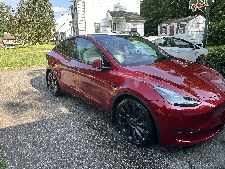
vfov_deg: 54.9
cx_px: 113
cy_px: 84
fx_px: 162
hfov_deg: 69.4
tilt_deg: -16.7
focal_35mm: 25
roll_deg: +0.6
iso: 80
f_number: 1.78
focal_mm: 6.86
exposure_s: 1/762
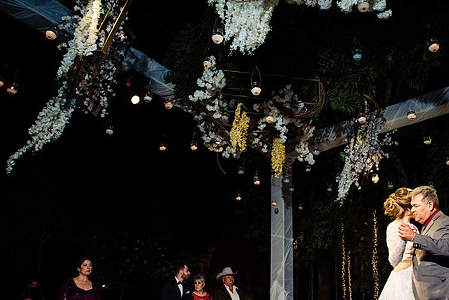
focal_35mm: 31
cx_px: 263
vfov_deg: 42.3
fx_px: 387
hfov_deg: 59.9
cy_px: 166
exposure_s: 1/160
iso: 1600
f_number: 8
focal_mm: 24
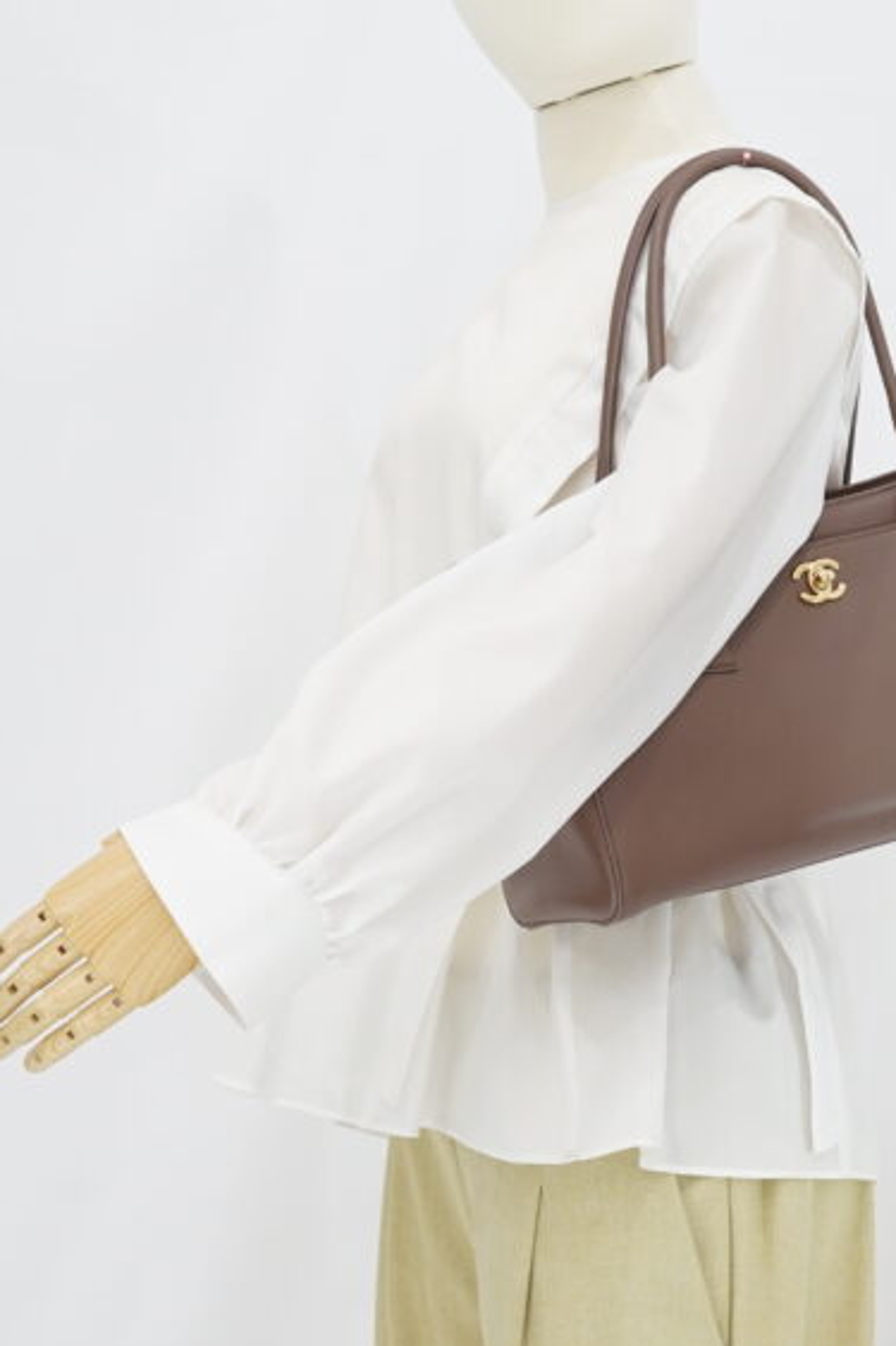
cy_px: 822
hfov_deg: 15.0
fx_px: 3399
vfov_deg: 22.3
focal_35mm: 91
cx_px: 584
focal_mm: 50
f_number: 6.3
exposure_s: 1/8
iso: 640
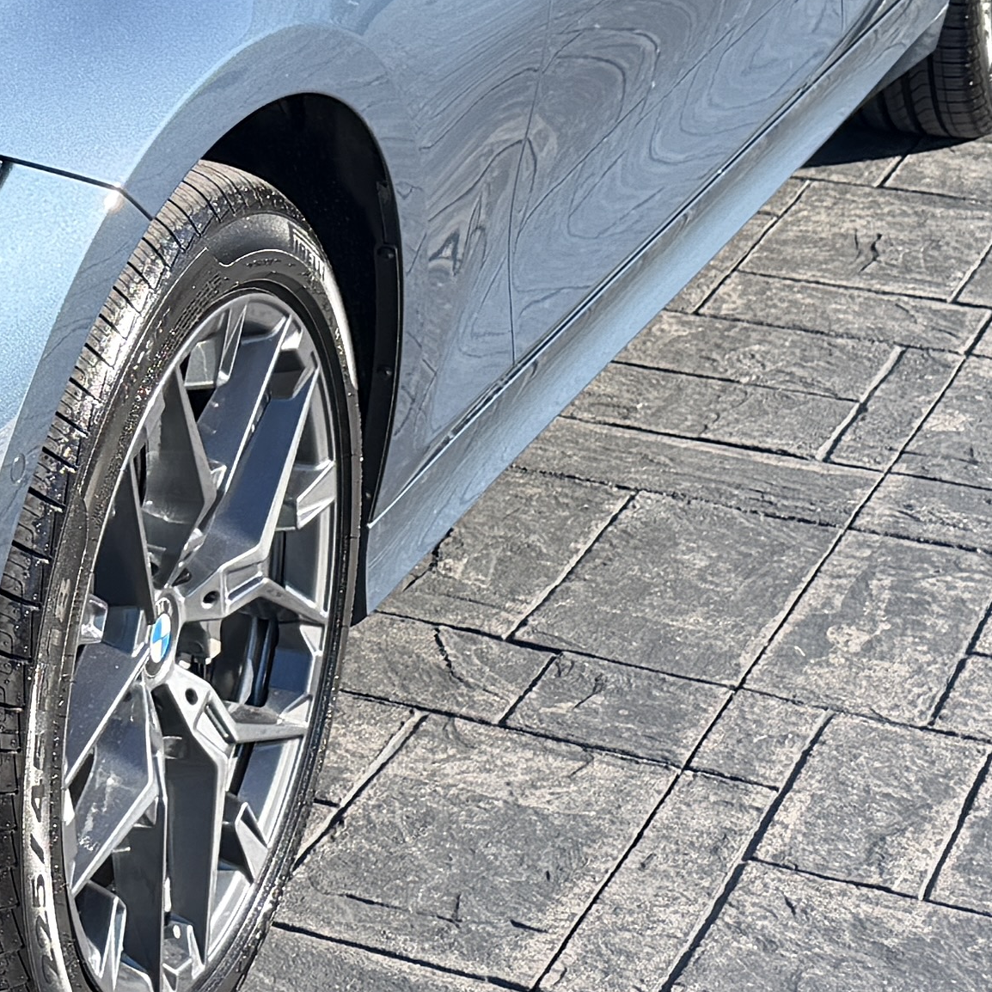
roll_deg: -1.4
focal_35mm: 105
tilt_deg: -13.9
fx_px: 3404
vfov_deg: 16.4
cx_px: -382
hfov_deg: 15.6
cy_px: 125
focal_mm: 6.76
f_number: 1.78
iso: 80
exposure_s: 1/1618
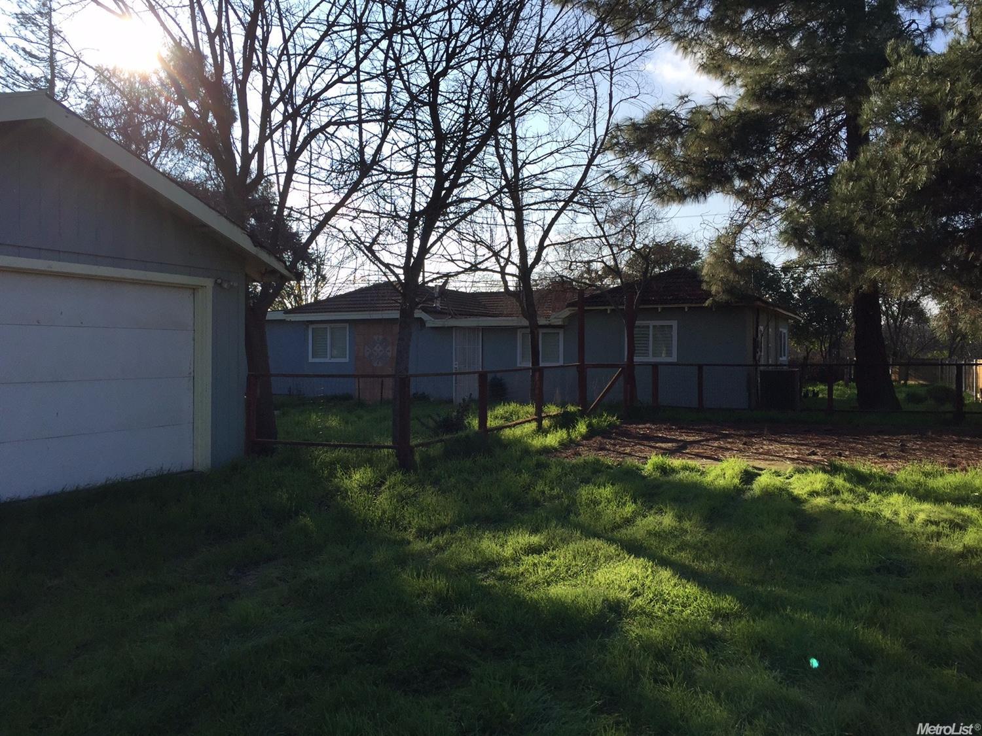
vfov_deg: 48.2
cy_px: 368
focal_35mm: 29
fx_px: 823
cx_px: 491
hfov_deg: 61.7
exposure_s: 1/1883
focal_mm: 4.15
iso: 32
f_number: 2.2
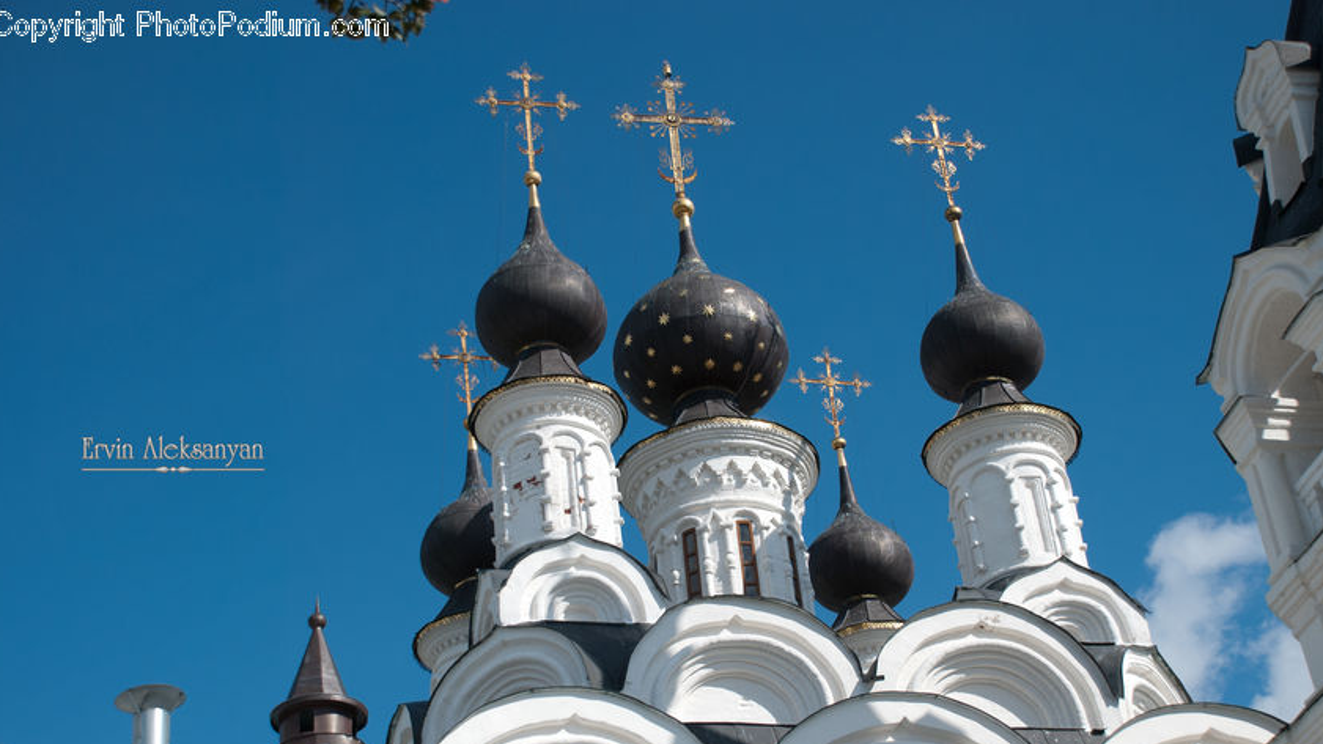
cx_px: 698
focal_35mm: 64
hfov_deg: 32.8
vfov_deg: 18.8
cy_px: 461
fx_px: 2245
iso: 200
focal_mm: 38
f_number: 5
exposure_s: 1/1250
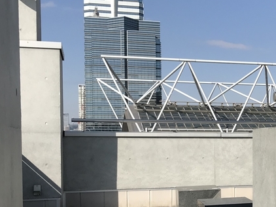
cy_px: 167
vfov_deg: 21.3
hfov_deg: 27.3
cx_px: 260
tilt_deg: -3.8
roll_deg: +1.6
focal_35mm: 68
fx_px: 542
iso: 20
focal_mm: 3.99
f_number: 1.8
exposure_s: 1/3546
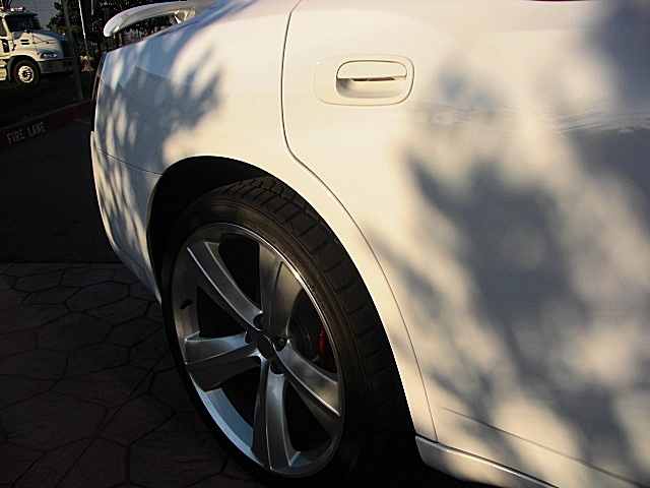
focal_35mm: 36
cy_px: 244
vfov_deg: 39.7
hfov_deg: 51.4
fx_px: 676
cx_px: 325
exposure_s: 1/160
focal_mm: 6.3
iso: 50
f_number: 7.9
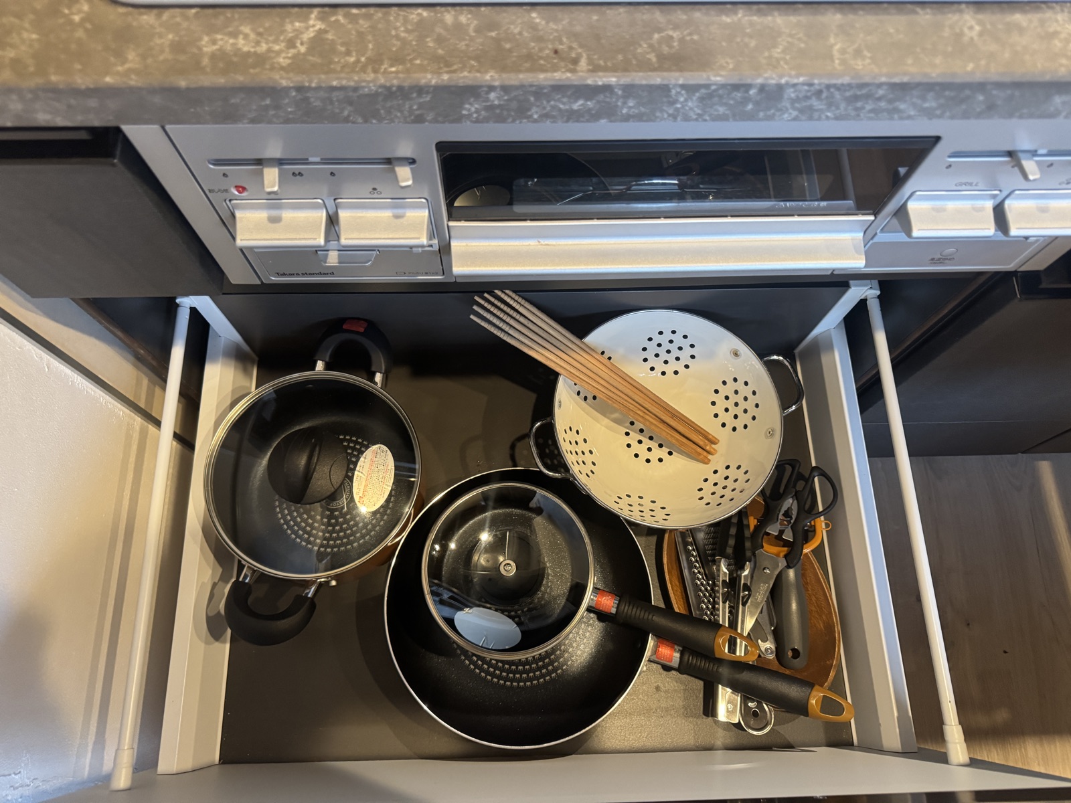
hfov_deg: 71.6
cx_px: 536
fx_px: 743
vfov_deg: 56.8
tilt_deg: -70.3
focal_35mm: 24
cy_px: 402
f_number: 1.78
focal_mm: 6.76
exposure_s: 1/60
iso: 640
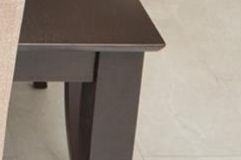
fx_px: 809
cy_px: -212
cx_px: -165
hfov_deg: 15.1
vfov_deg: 10.0
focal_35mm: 121
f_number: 4.5
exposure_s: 1/80
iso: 400
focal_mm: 12
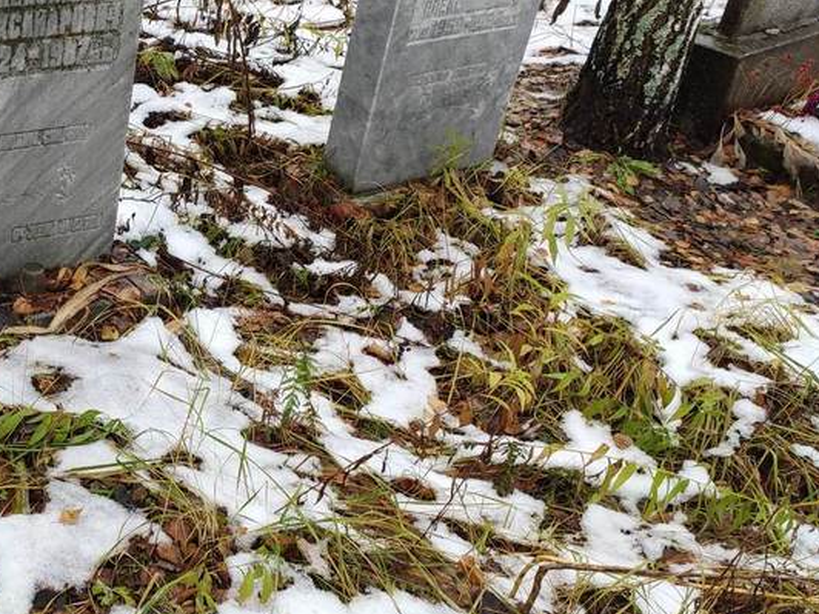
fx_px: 1183
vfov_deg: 29.1
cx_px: 51
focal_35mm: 50
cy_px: 292
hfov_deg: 35.5
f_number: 1.75
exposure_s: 1/120
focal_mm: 4.77
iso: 142
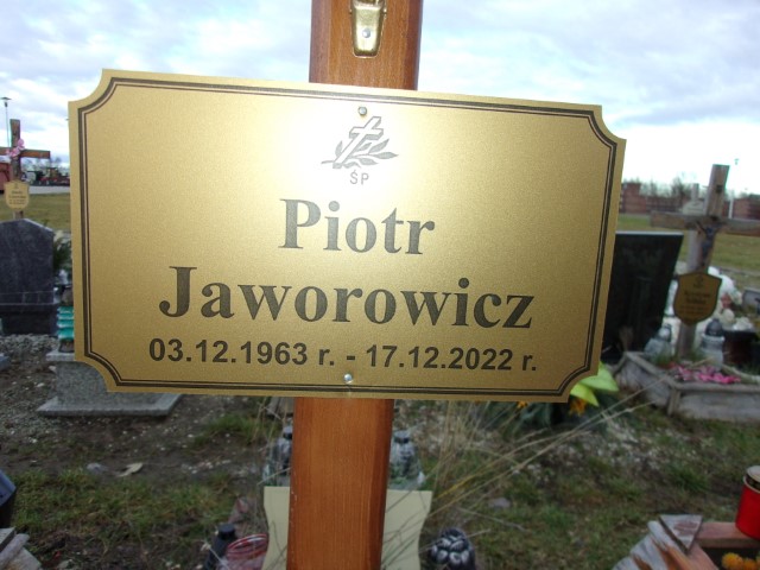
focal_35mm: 27
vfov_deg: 51.4
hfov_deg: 65.3
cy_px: 285
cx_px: 380
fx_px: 593
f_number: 3
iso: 80
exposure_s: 1/250
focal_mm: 4.9
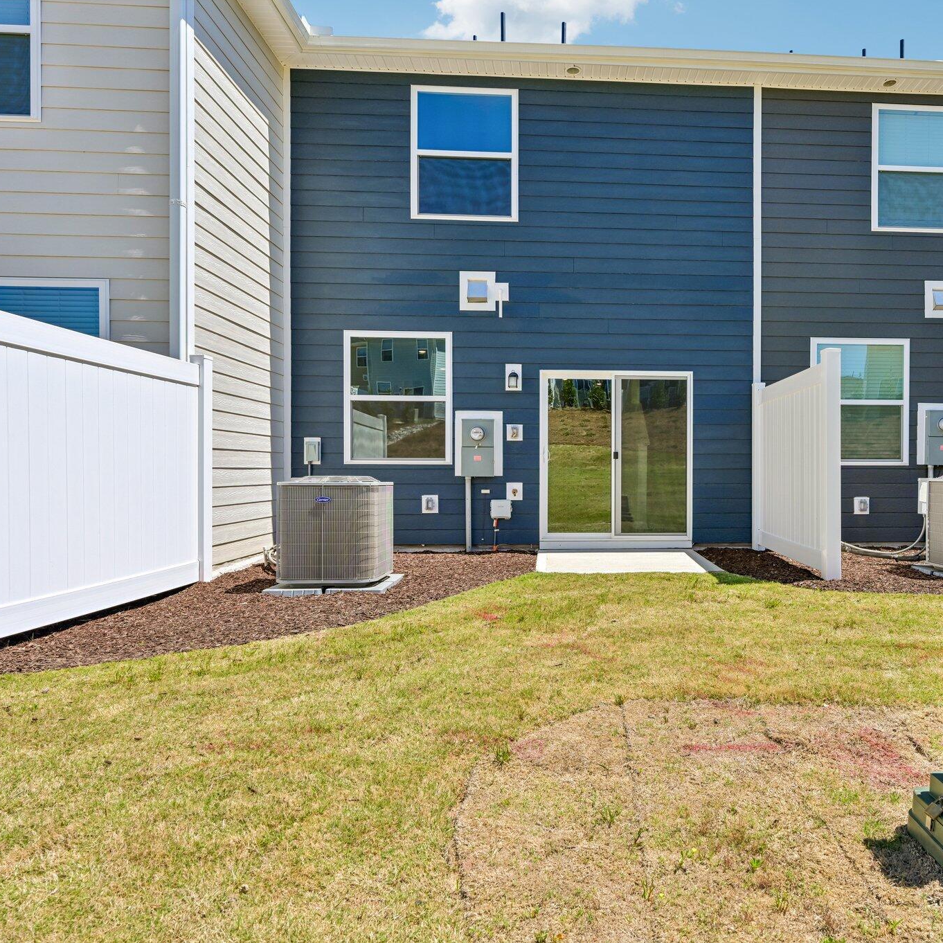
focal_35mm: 23
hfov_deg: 65.8
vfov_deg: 67.3
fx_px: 709
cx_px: 611
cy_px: 471
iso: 100
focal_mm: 18
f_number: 8
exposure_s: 1/320
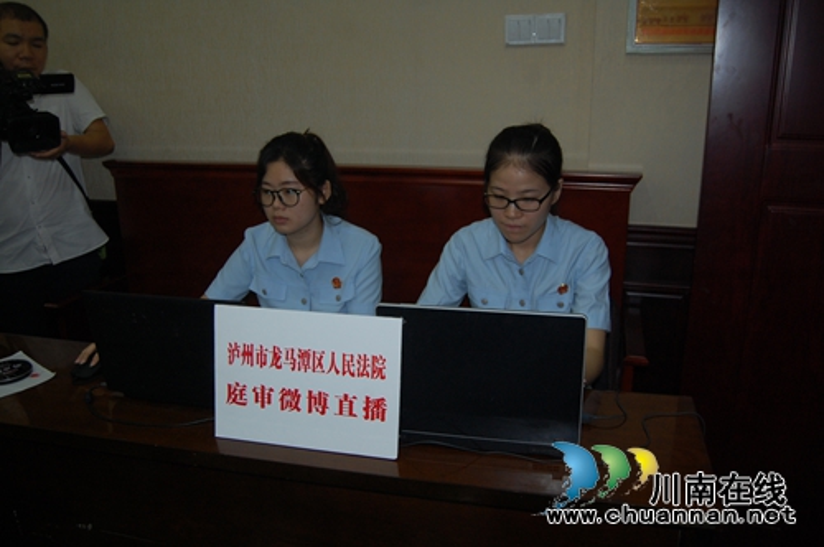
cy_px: 274
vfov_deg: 43.5
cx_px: 412
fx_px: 686
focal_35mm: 30
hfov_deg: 62.0
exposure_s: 1/60
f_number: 3.8
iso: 400
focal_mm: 20
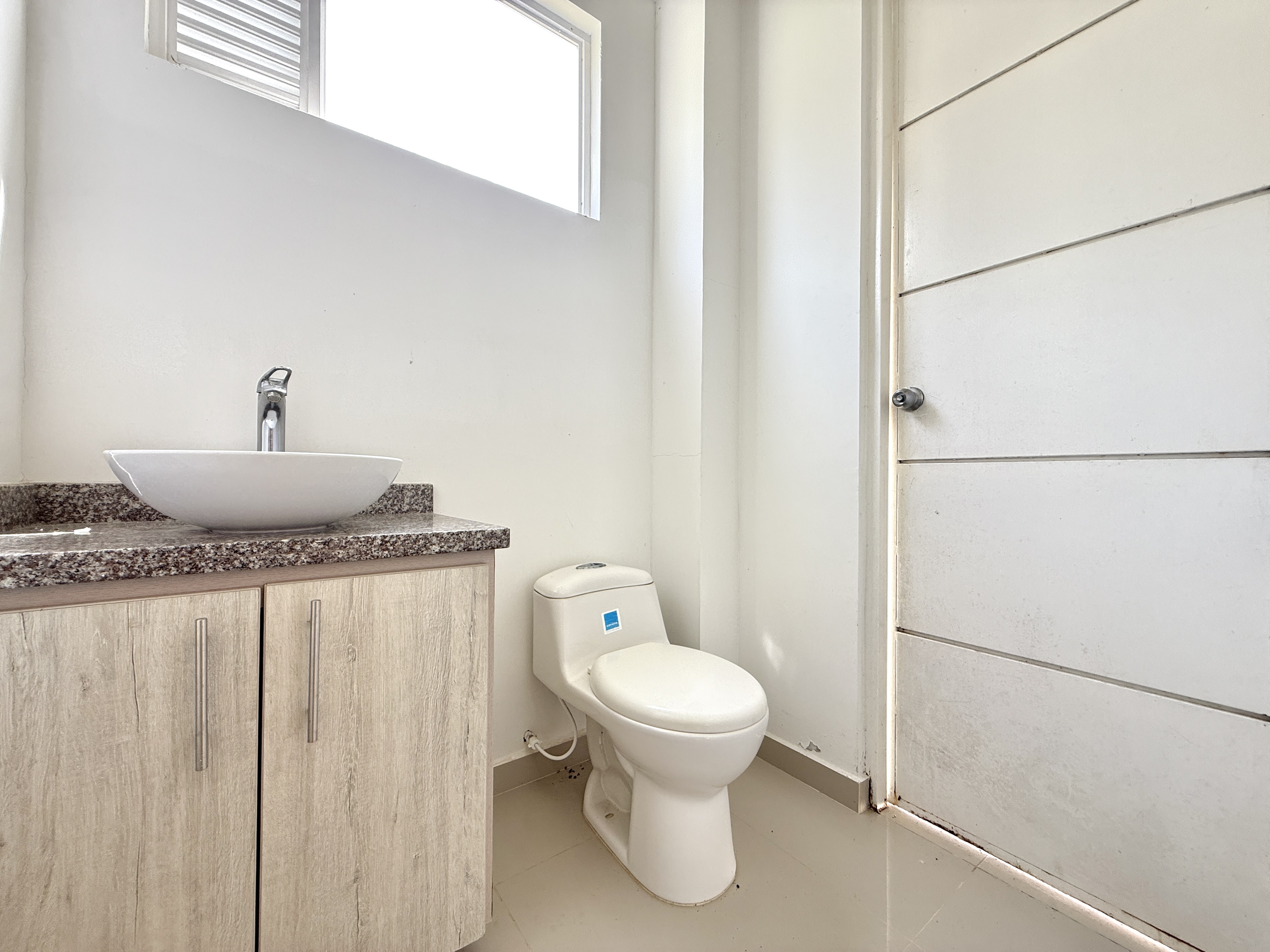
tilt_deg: +0.4
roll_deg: -0.1
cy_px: 476
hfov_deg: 102.1
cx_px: 635
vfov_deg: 85.7
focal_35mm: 14
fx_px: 514
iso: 80
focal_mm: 2.22
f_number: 2.2
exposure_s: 1/99
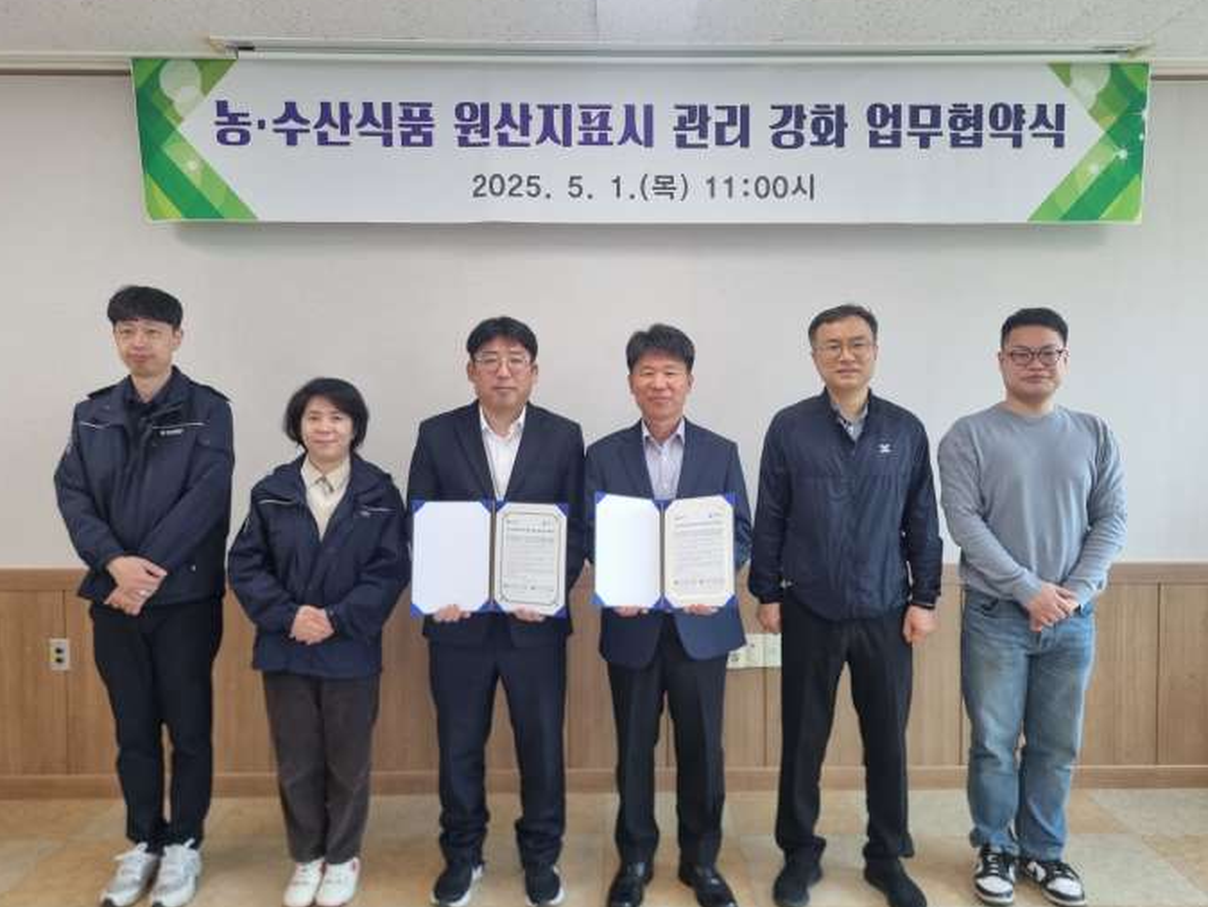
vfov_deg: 51.4
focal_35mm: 27
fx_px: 943
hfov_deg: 65.3
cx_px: 608
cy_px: 444
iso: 100
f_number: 1.8
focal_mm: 5.4
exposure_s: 1/120
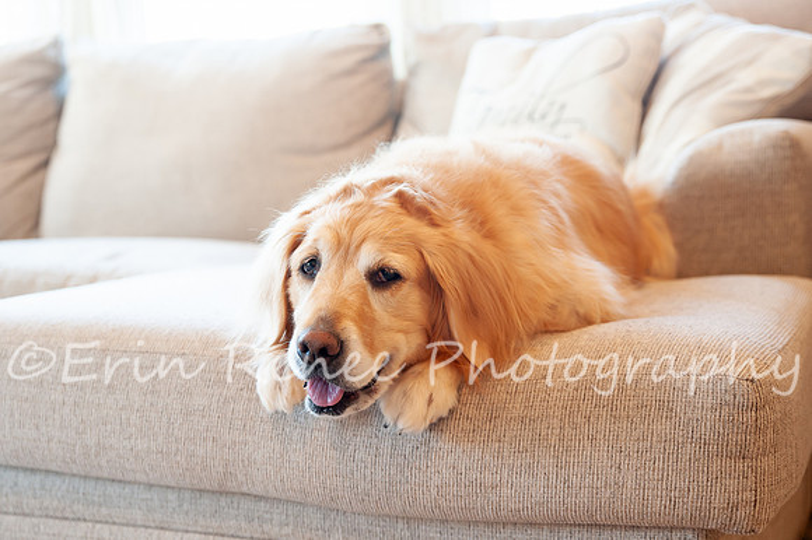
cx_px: 375
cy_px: 259
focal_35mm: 58
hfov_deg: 34.6
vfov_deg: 23.4
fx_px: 1304
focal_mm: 48
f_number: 2.8
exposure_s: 1/125
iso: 1000
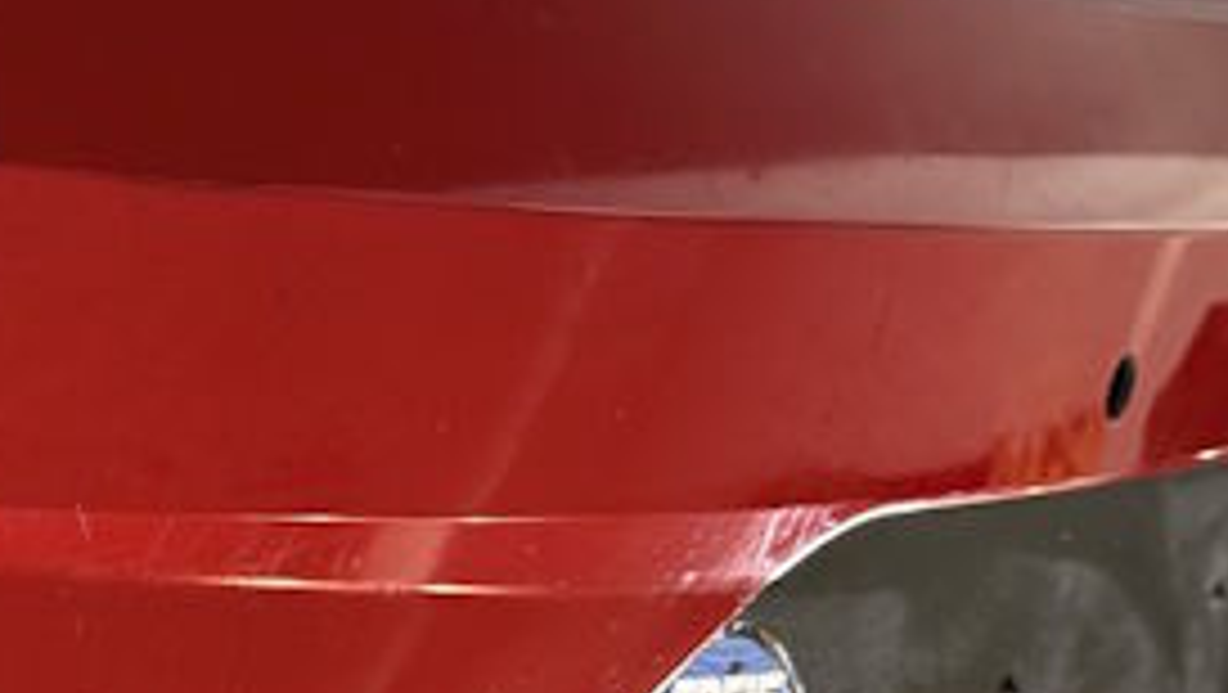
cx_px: -571
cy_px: 612
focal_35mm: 98
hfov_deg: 19.3
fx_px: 3193
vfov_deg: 12.3
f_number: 1.78
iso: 160
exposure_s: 1/50
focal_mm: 6.76
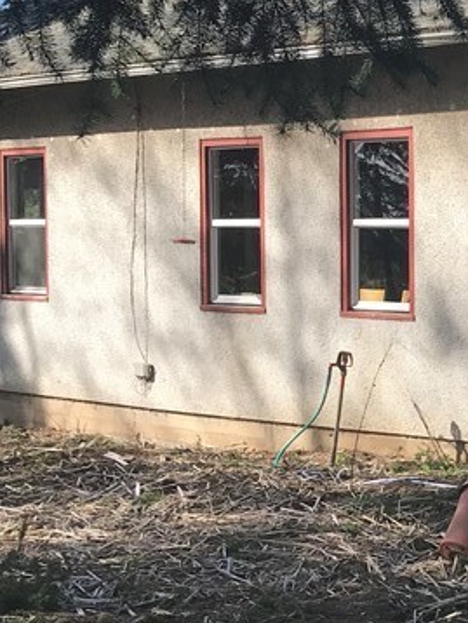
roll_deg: -0.6
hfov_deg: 17.6
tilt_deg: -3.9
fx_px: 1440
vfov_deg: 24.4
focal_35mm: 80
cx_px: 557
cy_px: 362
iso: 20
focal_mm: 3.99
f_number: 1.8
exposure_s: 1/894
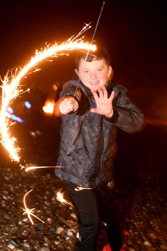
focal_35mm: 57
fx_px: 397
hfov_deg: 23.8
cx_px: 84
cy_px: 126
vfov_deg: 35.1
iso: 2000
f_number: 2.8
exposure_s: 1/10
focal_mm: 38
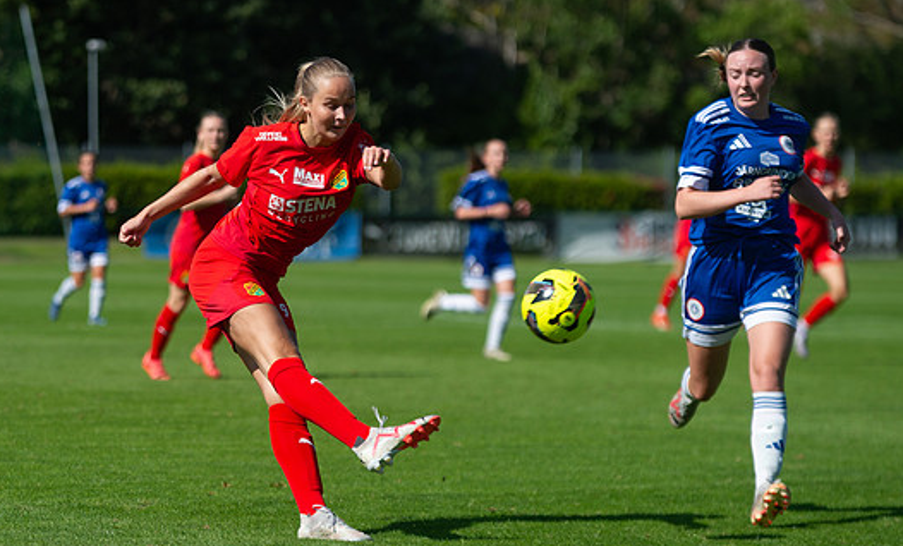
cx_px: 246
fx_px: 5536
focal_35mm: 227
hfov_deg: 9.3
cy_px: 255
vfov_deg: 5.6
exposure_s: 1/2500
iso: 100
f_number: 3.2
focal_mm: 140
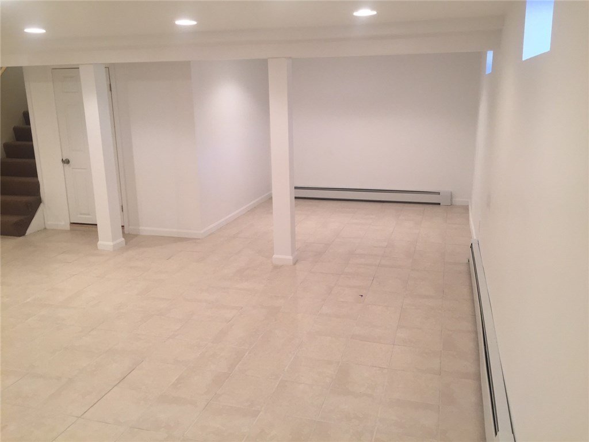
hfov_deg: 61.7
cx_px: 294
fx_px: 493
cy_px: 221
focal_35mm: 29
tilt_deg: -14.5
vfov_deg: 48.2
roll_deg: +0.8
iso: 64
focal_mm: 4.15
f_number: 2.2
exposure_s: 1/30
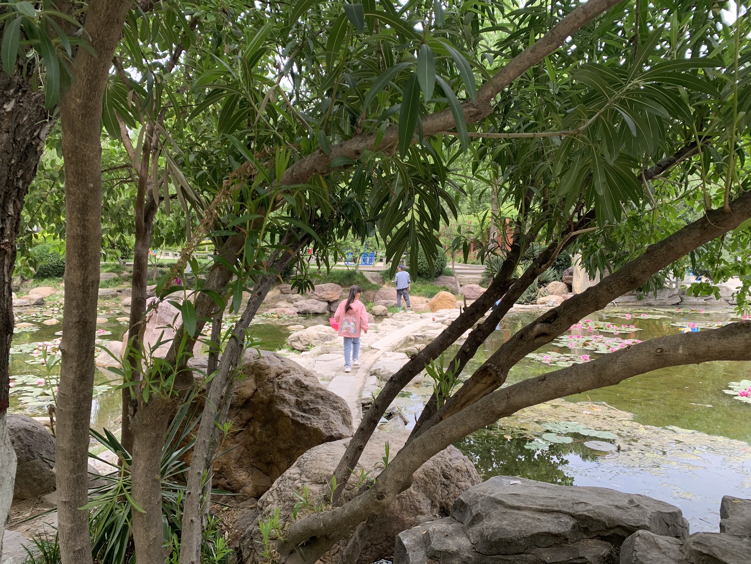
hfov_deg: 67.3
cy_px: 282
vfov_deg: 53.1
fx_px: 564
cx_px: 376
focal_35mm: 26
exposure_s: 1/205
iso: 25
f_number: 1.8
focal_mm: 4.25
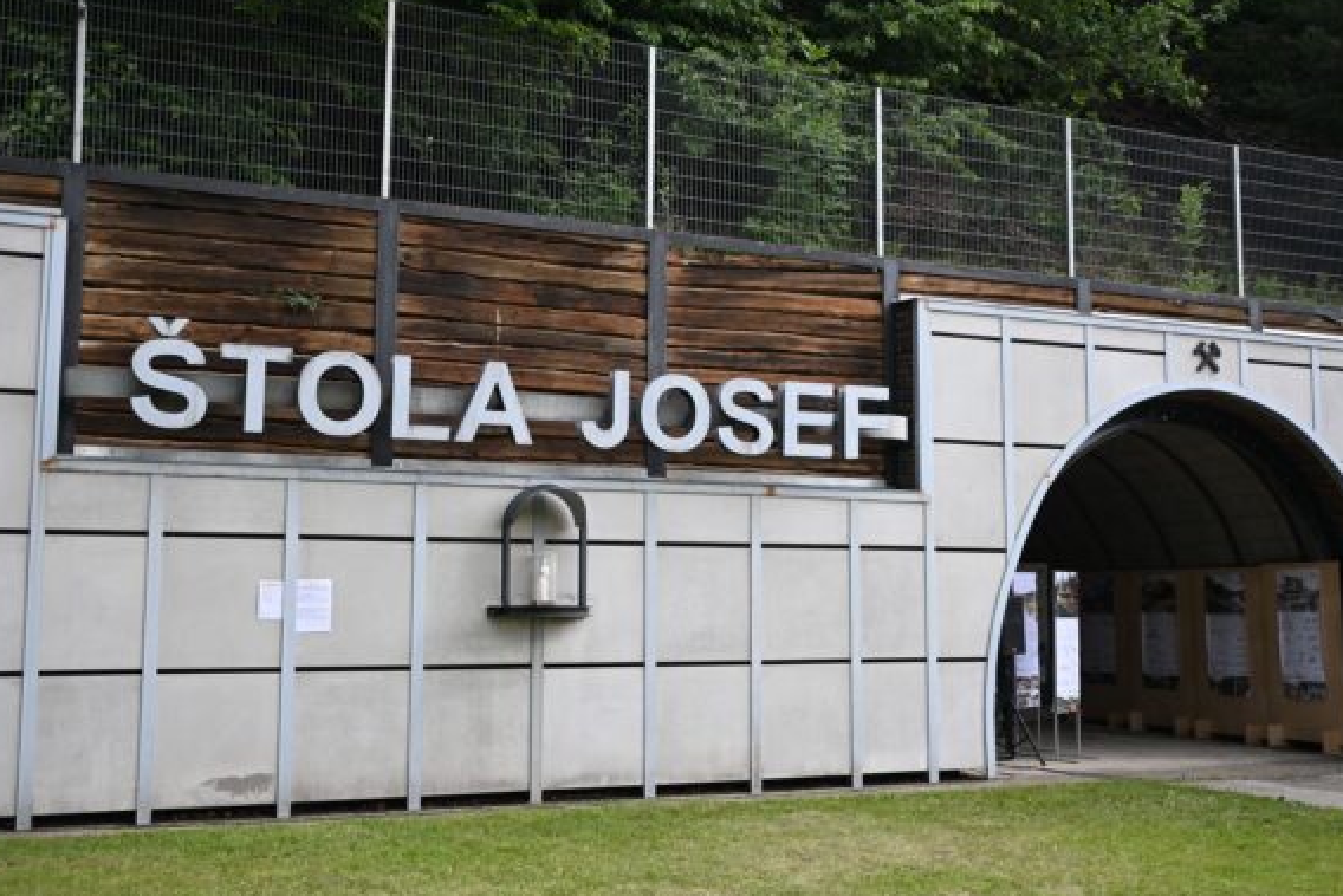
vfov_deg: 34.4
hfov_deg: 49.8
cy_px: 440
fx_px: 1447
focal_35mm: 39
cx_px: 679
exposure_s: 1/250
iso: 250
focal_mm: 24.5
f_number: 4.2
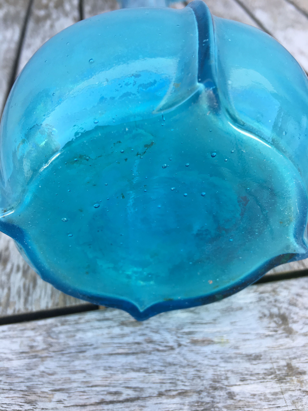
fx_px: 344
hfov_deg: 48.2
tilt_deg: -45.5
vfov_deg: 61.7
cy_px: 206
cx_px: 154
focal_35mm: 29
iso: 40
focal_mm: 4.15
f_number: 2.2
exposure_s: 1/100
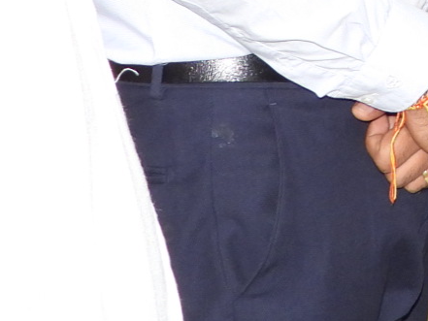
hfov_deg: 9.0
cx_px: 759
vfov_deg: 6.6
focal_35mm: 211
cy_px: -488
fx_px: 2610
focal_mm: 7.4
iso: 200
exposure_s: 1/30
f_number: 3.2
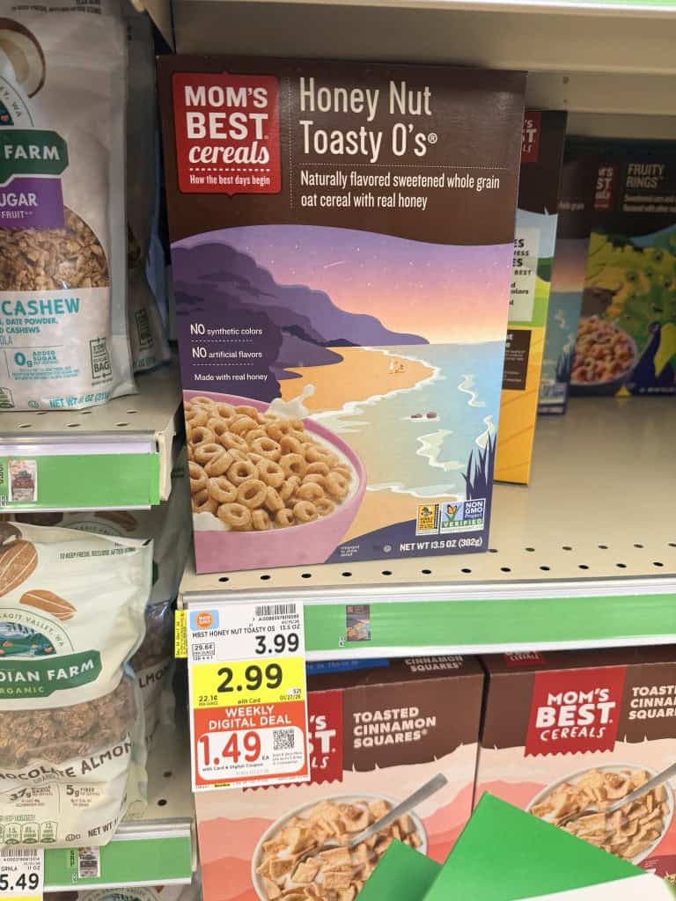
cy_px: 450
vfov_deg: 71.6
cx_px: 338
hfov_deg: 56.8
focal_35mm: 24
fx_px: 625
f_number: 1.8
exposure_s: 1/64
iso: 160
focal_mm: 6.8
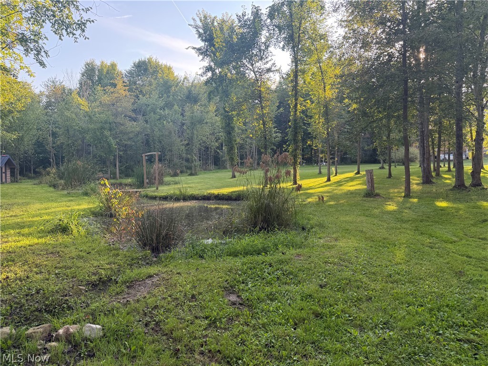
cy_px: 183
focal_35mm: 24
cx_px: 244
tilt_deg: -1.5
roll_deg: -0.3
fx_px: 338
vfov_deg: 56.8
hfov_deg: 71.6
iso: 80
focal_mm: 6.76
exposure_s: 1/333
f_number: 1.78
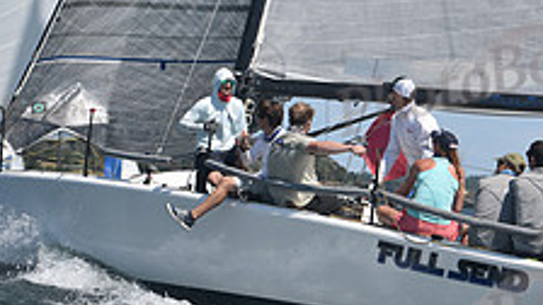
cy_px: -18
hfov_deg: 8.8
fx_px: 3513
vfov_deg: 5.0
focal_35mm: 244
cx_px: 213
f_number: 5.6
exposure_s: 1/1250
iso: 250
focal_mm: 90
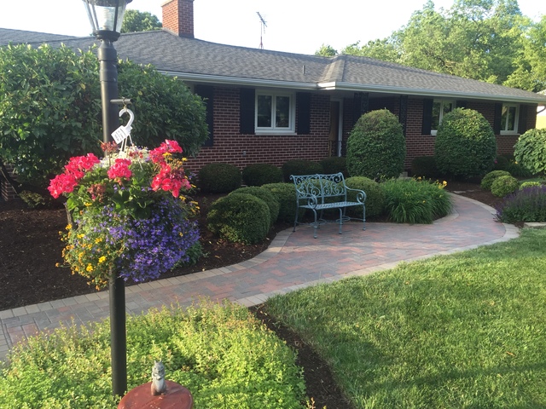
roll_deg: -1.0
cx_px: 273
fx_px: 457
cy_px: 204
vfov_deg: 48.2
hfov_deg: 61.7
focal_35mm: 29
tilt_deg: -10.2
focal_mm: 4.15
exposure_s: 1/162
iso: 32
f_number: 2.2
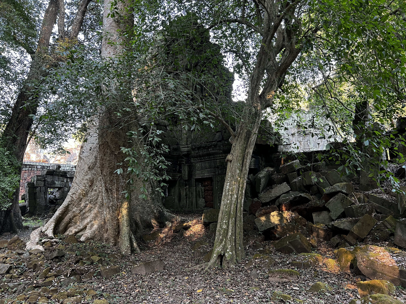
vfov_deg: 53.1
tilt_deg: +8.5
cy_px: 152
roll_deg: +1.0
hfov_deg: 67.3
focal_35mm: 26
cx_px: 203
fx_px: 305
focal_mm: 5.7
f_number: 1.5
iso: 125
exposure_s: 1/89
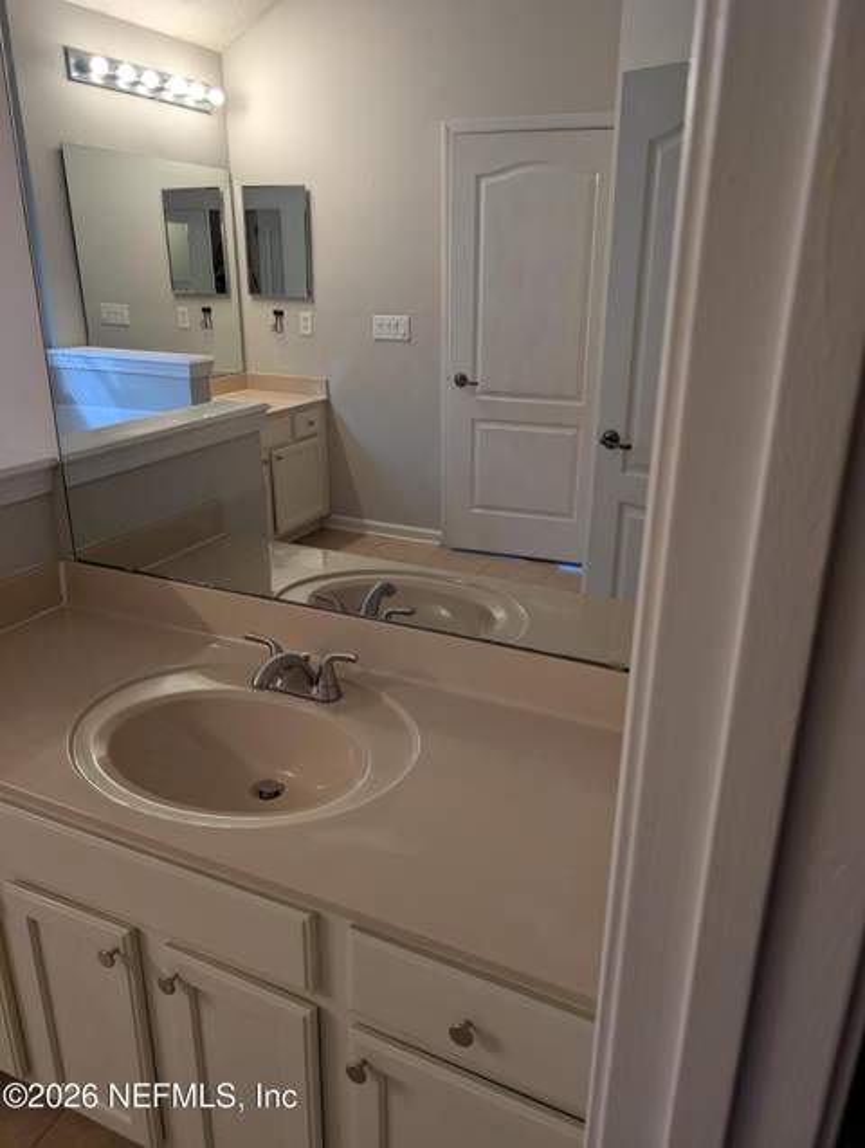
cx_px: 432
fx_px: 797
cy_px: 574
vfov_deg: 71.5
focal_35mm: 24
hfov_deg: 57.0
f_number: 1.68
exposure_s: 1/60
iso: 24
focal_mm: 6.9
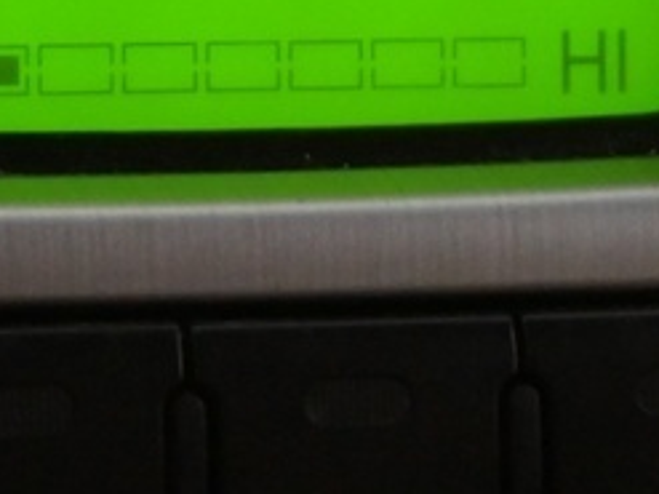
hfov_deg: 7.0
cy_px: -69
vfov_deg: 5.2
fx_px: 5404
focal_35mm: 284
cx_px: 80
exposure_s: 1/60
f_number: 4.8
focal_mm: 30
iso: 2500
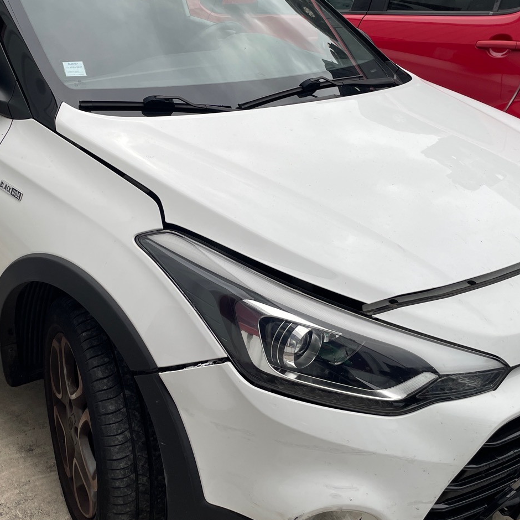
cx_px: 202
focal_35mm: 44
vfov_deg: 38.3
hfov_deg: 38.2
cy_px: 237
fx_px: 748
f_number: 1.6
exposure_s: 1/435
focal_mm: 4.2
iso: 32
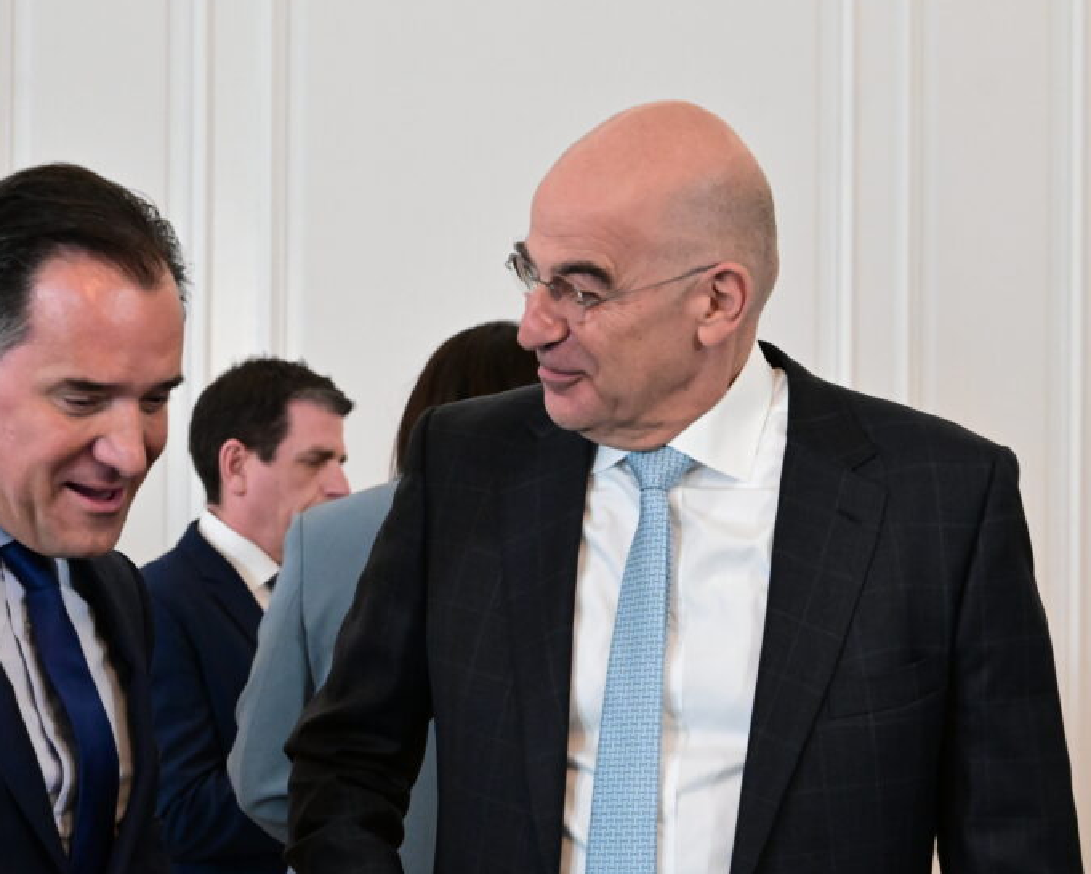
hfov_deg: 21.0
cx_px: 362
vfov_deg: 16.9
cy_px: 597
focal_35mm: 91
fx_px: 2939
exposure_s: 1/500
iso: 6400
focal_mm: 55
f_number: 5
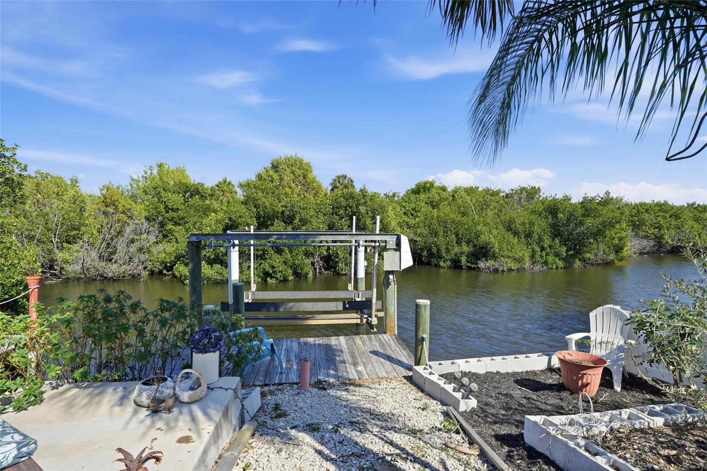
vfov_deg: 73.7
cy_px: 236
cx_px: 354
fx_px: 314
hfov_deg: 96.7
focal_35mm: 16
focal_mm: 16
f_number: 9
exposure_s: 1/4000
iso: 400
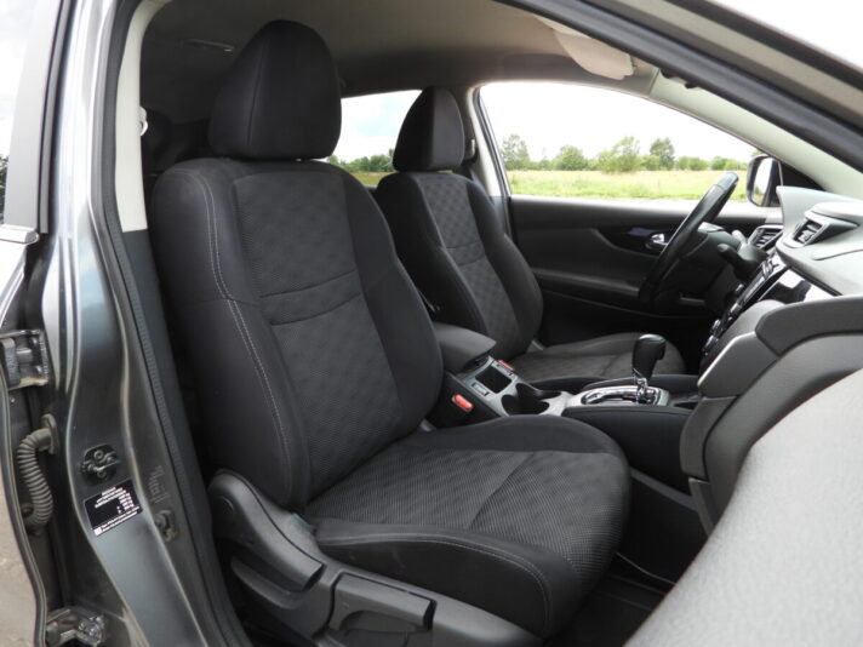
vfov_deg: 56.8
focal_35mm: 24
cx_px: 432
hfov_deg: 71.6
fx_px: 598
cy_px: 324
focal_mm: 4.3
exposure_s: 1/160
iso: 100
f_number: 2.8
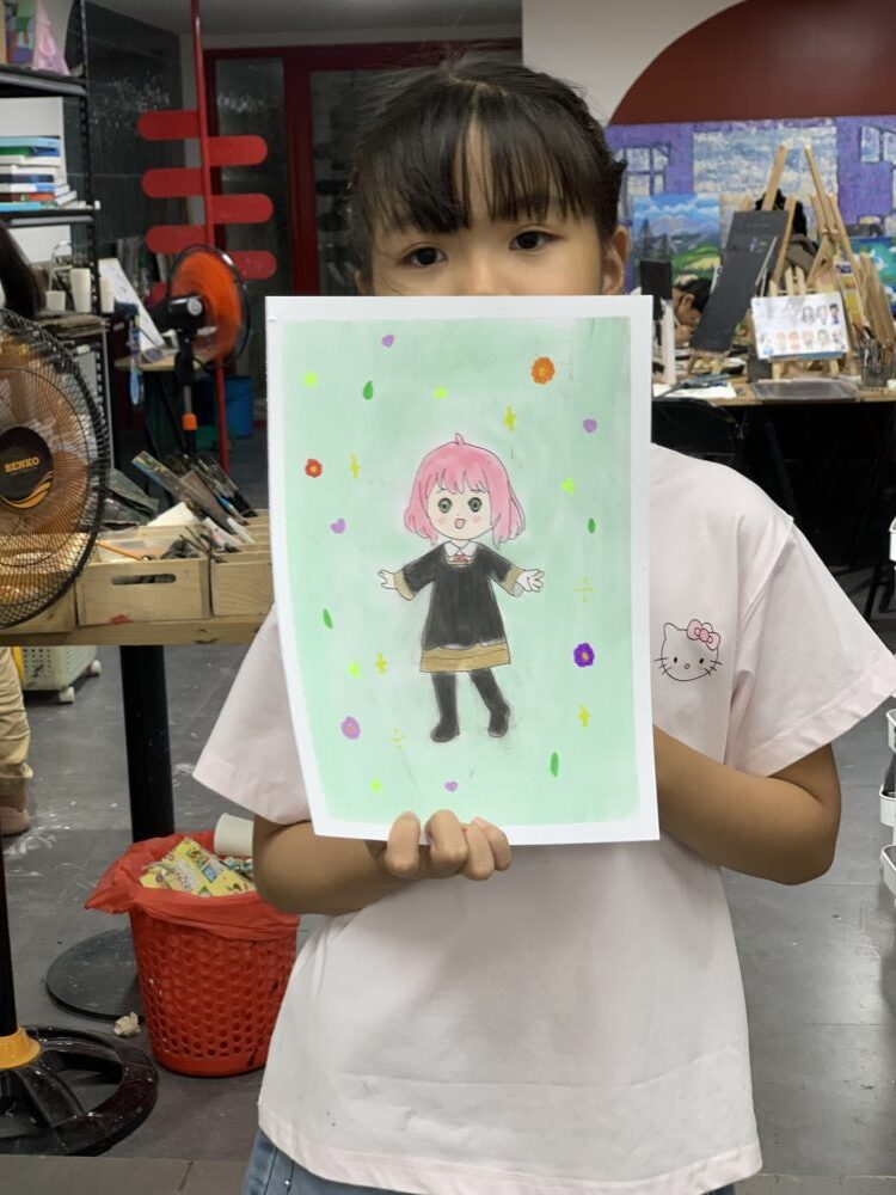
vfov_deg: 36.8
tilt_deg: -11.8
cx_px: 448
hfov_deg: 28.0
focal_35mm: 52
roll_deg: +1.7
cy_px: 598
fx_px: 1795
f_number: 2.4
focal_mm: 6
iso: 50
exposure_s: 1/100
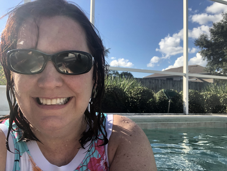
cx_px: 114
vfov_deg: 44.2
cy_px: 86
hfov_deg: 56.8
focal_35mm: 32
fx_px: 210
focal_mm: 2.87
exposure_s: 1/193
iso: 20
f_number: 2.2
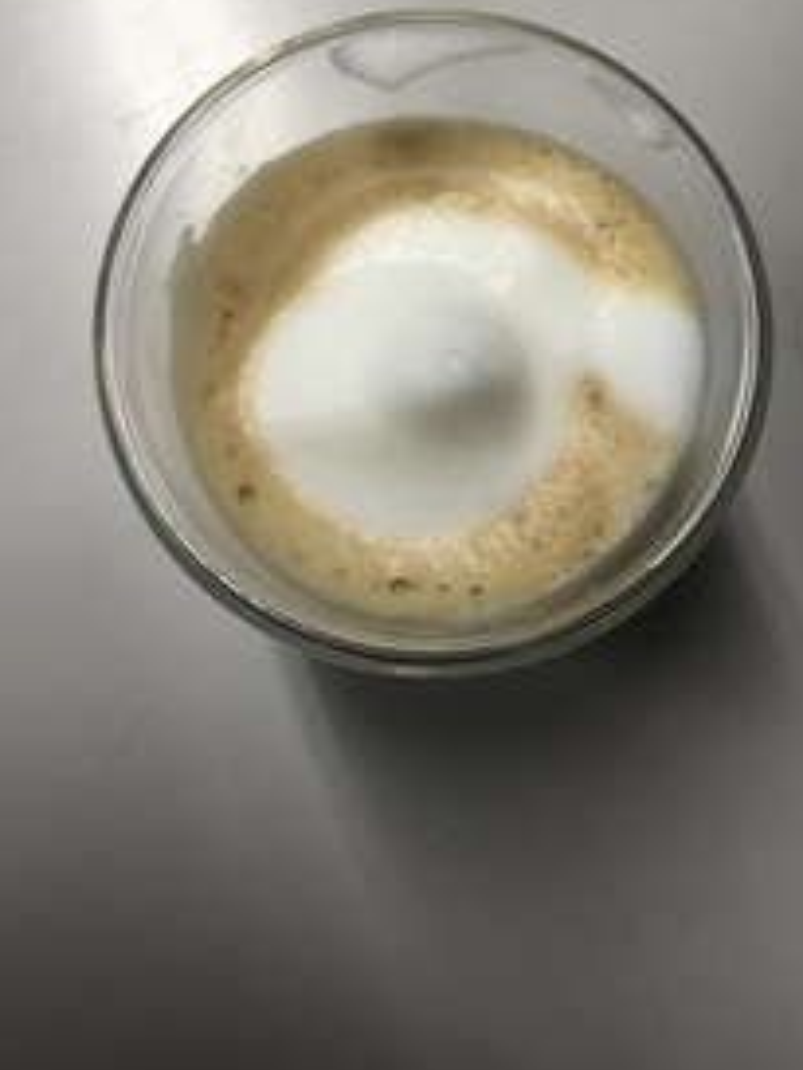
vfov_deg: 45.2
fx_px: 1267
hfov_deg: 35.1
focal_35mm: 41
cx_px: 450
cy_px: 380
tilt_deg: -76.7
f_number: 1.8
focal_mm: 3.99
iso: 25
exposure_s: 1/33
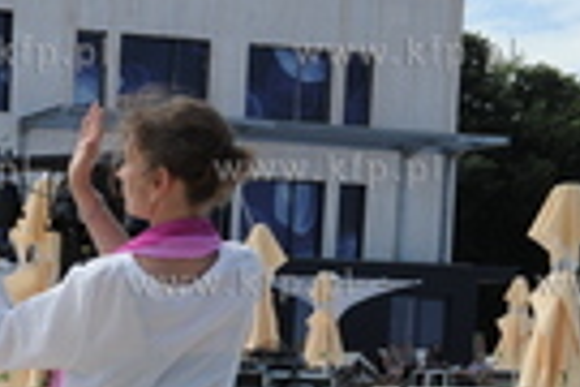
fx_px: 1385
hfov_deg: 20.6
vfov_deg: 15.3
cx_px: -262
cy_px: 460
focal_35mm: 86
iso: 400
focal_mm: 29
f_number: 11
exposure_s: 1/400
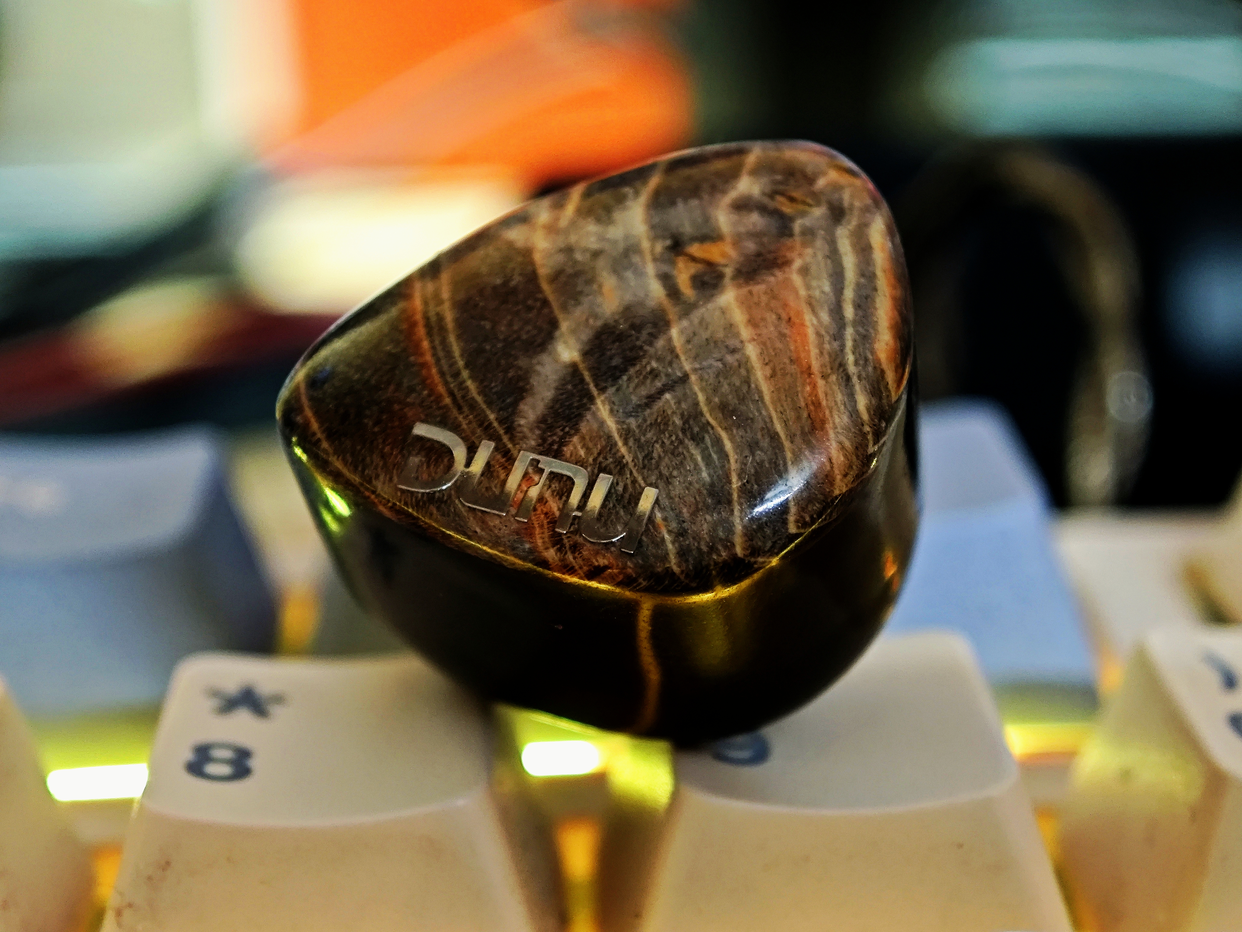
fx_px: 2691
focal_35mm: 75
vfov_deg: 19.6
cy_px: 466
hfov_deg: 26.0
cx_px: 621
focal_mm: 9
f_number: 2
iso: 1600
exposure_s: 1/41.7
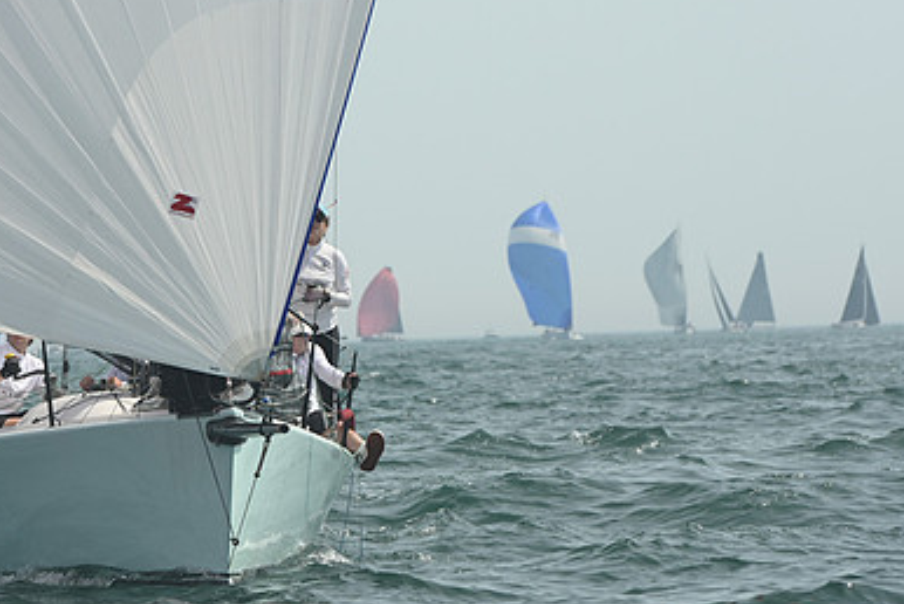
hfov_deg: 7.8
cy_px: 193
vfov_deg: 5.2
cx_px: 290
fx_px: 6609
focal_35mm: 263
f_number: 8
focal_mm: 175
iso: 320
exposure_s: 1/1250
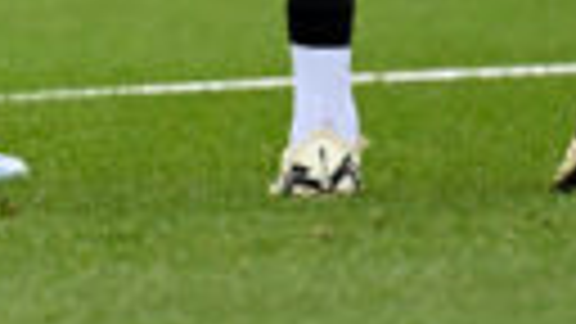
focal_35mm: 2447
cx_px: -500
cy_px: -688
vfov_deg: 0.5
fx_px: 37374
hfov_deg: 0.9
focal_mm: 400
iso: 1250
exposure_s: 1/1600
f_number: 2.8
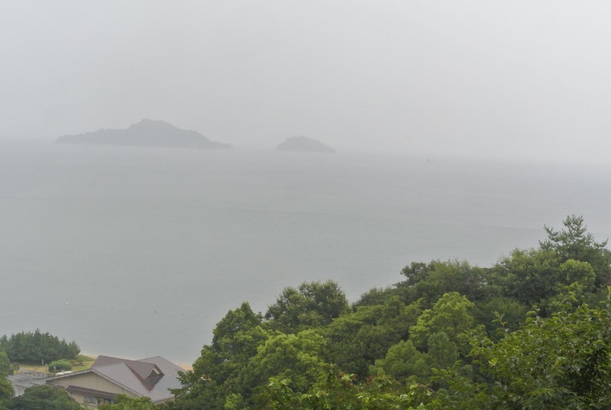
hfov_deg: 25.0
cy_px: 205
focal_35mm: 81
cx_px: 306
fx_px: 1378
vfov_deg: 16.9
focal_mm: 30
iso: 800
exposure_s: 1/50
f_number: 3.8
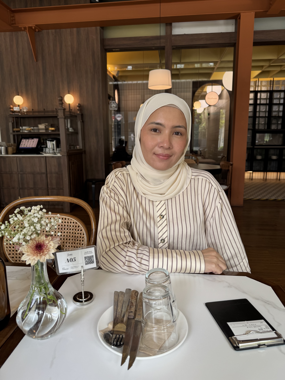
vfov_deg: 71.6
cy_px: 190
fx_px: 263
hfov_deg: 56.8
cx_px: 142
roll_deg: +0.2
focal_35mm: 24
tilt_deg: -10.0
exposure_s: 1/121
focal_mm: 6.76
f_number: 1.78
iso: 64
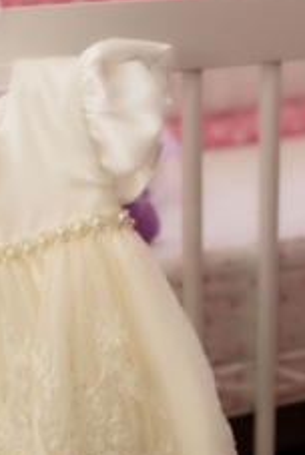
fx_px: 975
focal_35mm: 77
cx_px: -28
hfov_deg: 17.2
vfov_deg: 26.1
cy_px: 311
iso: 1600
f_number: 2.8
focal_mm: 35
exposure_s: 1/200
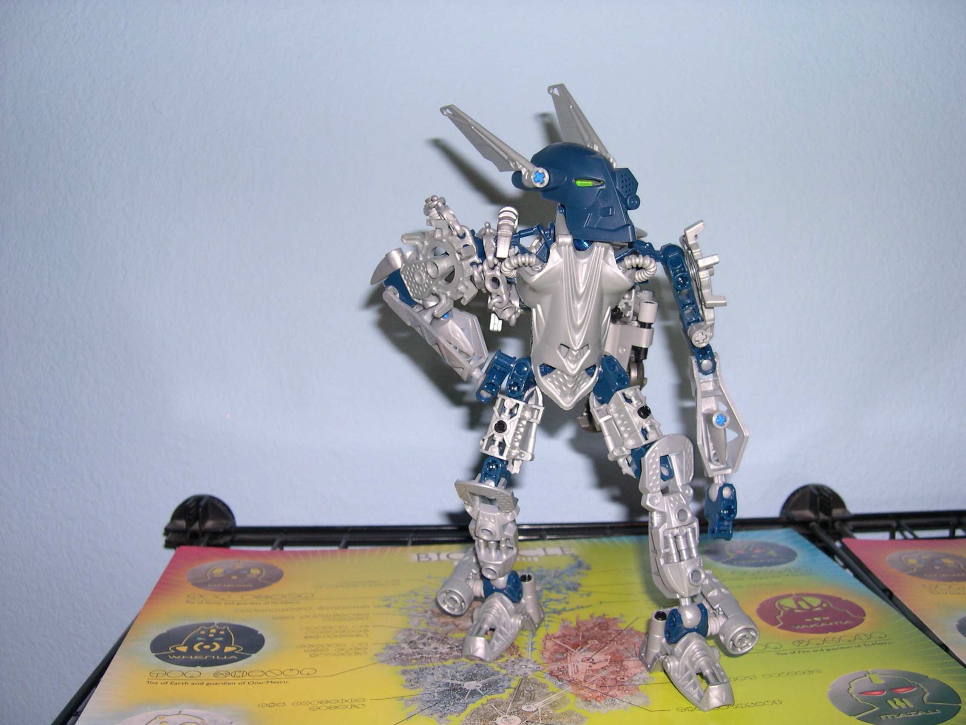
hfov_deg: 49.0
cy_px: 362
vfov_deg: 37.7
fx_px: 1060
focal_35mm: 38
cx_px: 483
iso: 100
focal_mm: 8
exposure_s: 1/60
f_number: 2.8
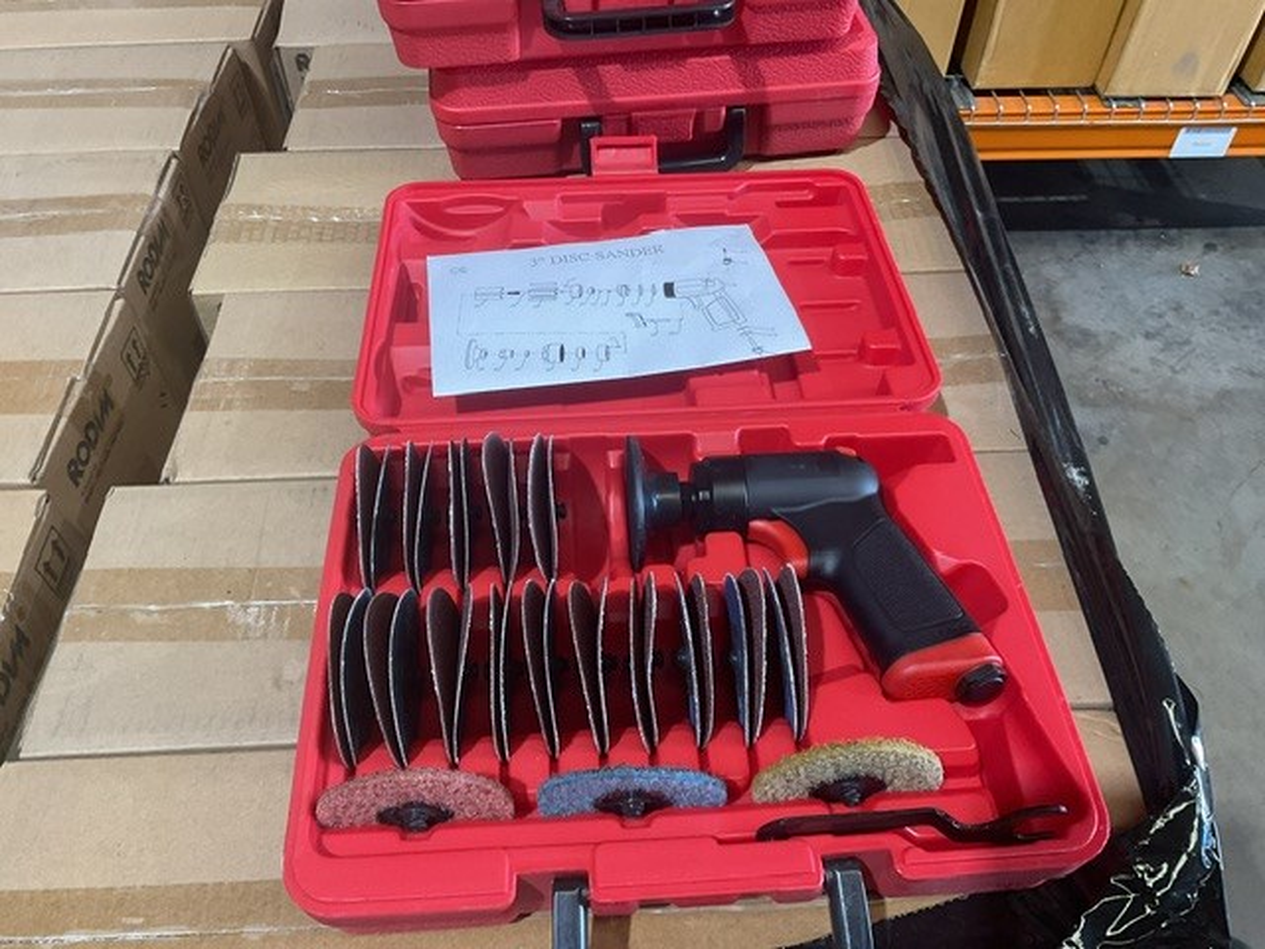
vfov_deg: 48.2
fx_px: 1060
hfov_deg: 61.7
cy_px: 474
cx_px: 632
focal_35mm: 29
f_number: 1.8
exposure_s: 1/50
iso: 160
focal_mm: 3
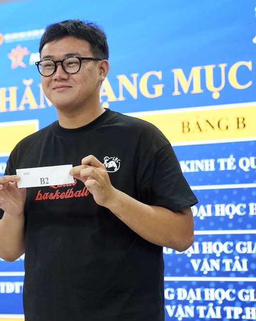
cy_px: 161
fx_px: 730
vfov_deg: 24.8
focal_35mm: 77
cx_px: 72
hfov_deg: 19.8
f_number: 2.8
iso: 3200
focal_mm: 54
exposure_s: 1/400
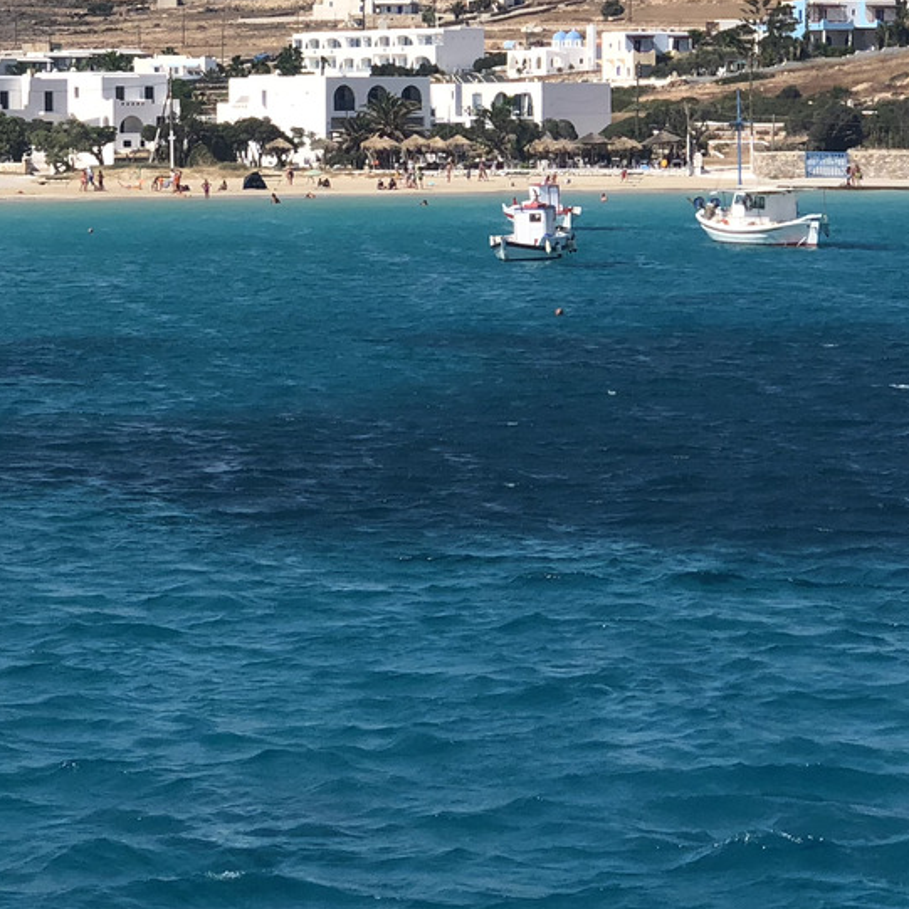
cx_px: 114
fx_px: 4040
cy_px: 118
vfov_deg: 12.7
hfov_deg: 12.7
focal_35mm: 136
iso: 16
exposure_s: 1/1297
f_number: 2.4
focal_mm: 6
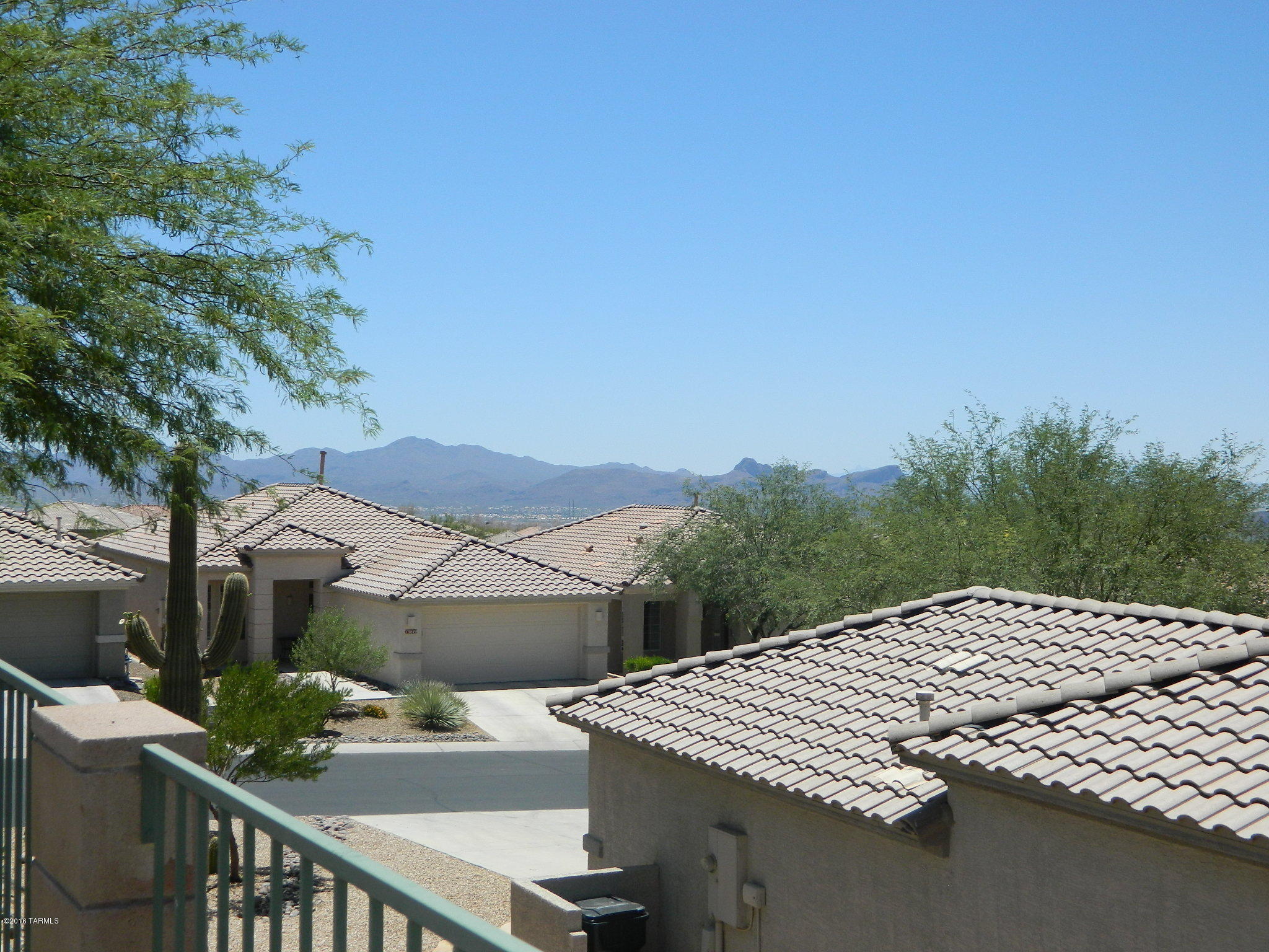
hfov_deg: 40.4
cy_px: 476
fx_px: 1723
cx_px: 634
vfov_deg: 30.9
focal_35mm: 47
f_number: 10.2
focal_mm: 8.4
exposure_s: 1/200
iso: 110
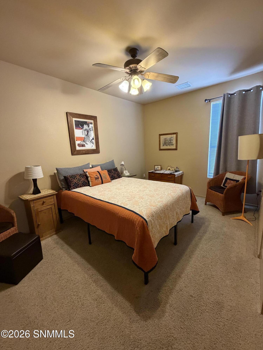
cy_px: 175
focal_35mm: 14
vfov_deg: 102.1
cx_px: 132
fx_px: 142
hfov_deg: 85.7
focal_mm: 2.22
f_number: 2.2
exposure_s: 1/60
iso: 500
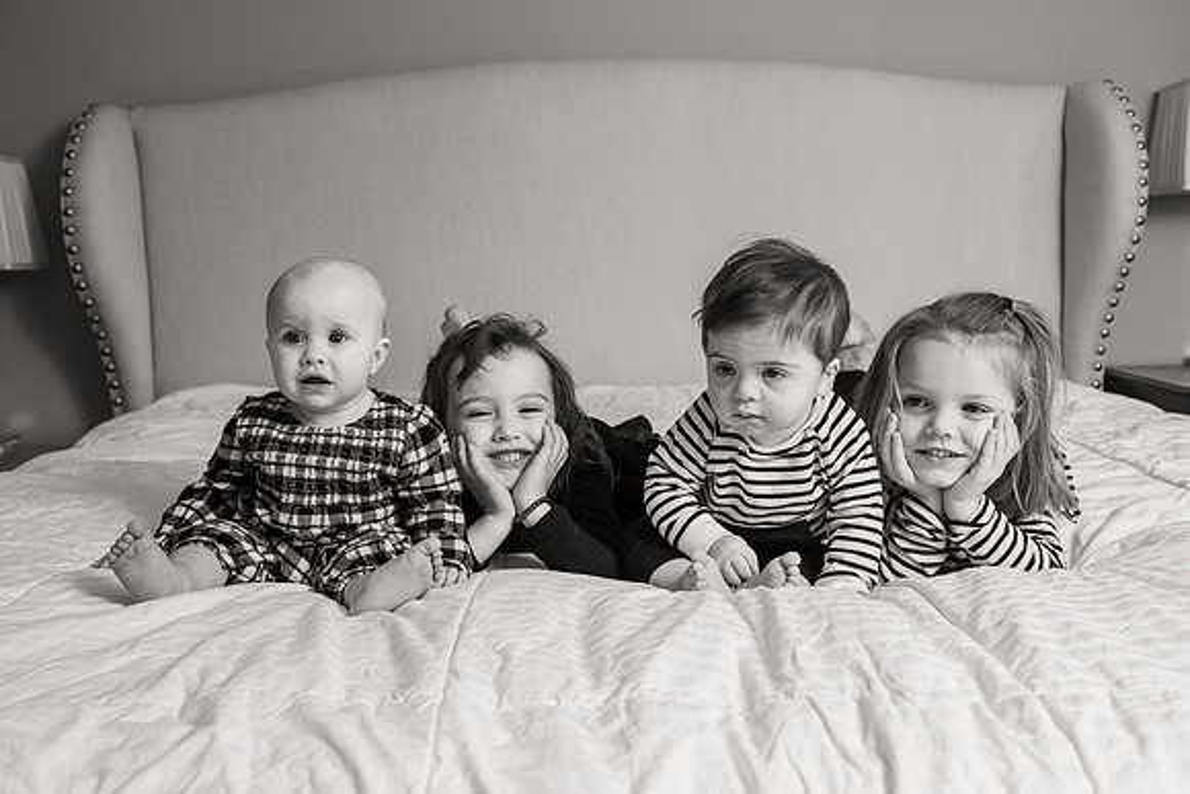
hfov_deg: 52.8
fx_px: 1199
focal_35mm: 36
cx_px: 606
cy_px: 412
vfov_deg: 36.6
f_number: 5.6
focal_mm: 34
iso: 400
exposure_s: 1/200
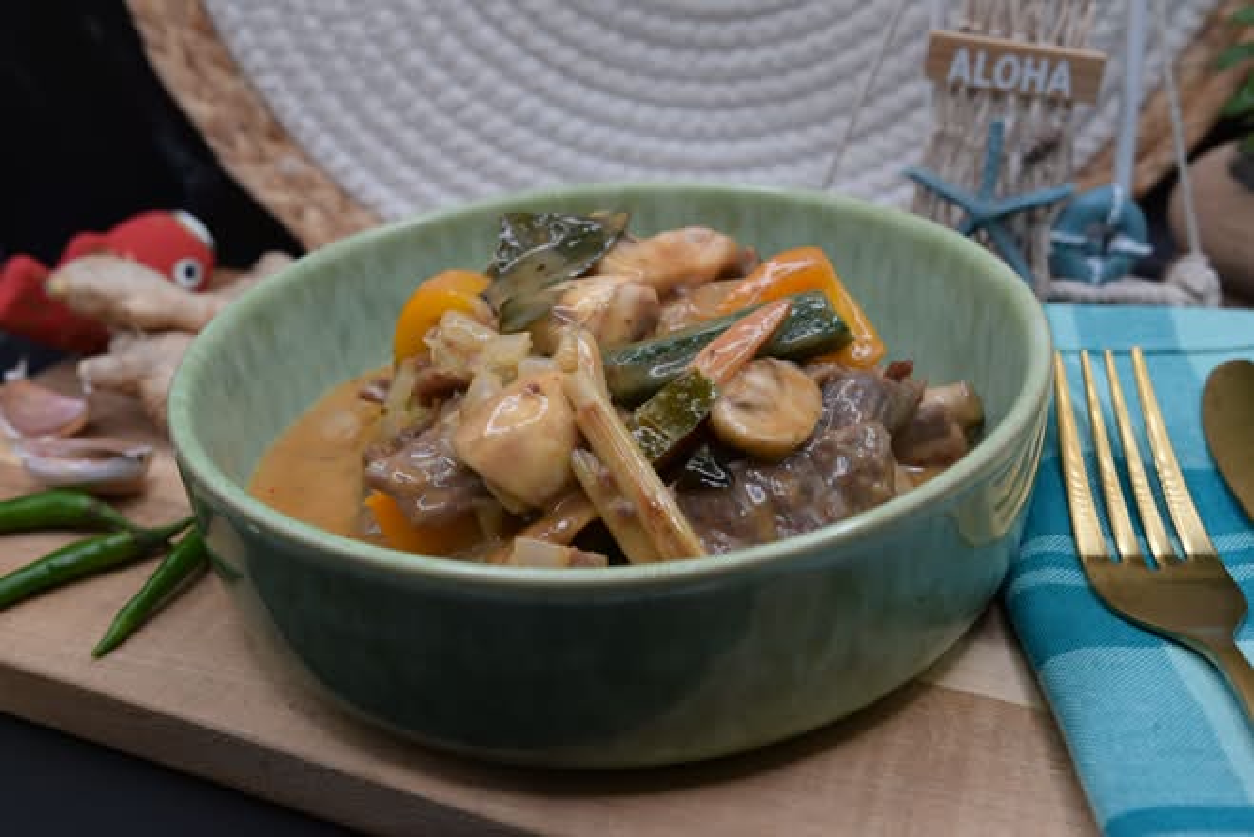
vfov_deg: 34.2
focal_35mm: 39
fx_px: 1359
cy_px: 418
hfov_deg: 49.5
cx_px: 627
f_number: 5.6
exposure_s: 1/125
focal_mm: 26
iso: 220
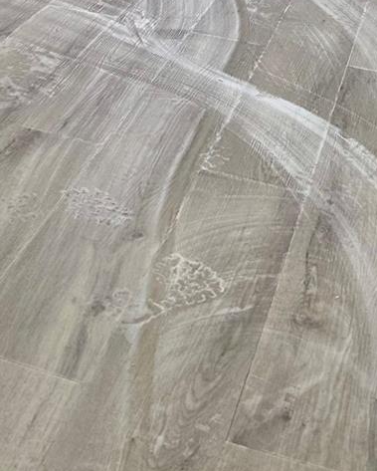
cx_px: 95
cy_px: -155
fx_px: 1059
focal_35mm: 76
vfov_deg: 22.2
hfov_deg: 20.0
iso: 80
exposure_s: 1/134
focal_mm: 6.86
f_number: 1.78
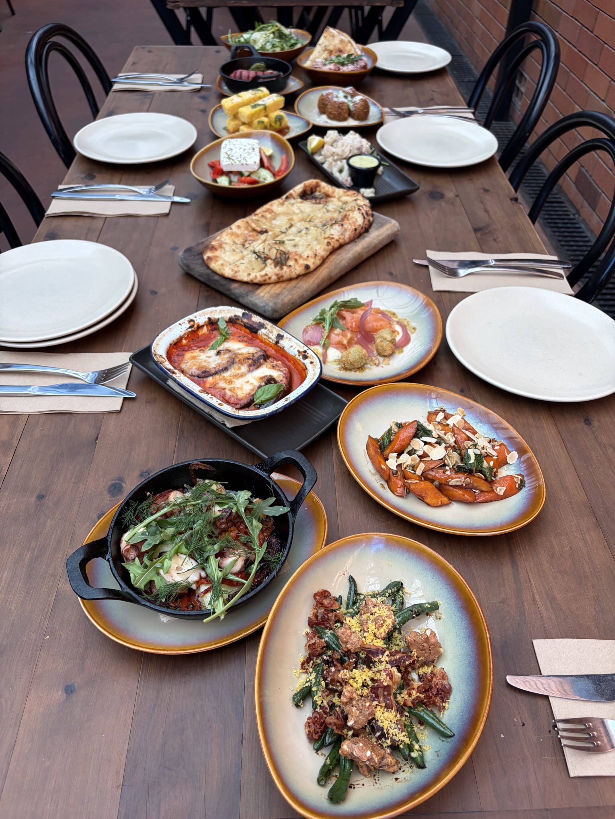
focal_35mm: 26
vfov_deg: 67.3
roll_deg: -0.7
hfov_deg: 53.1
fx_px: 616
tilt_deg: -44.0
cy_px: 410
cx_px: 308
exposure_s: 1/402
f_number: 1.6
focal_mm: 5.96
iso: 80
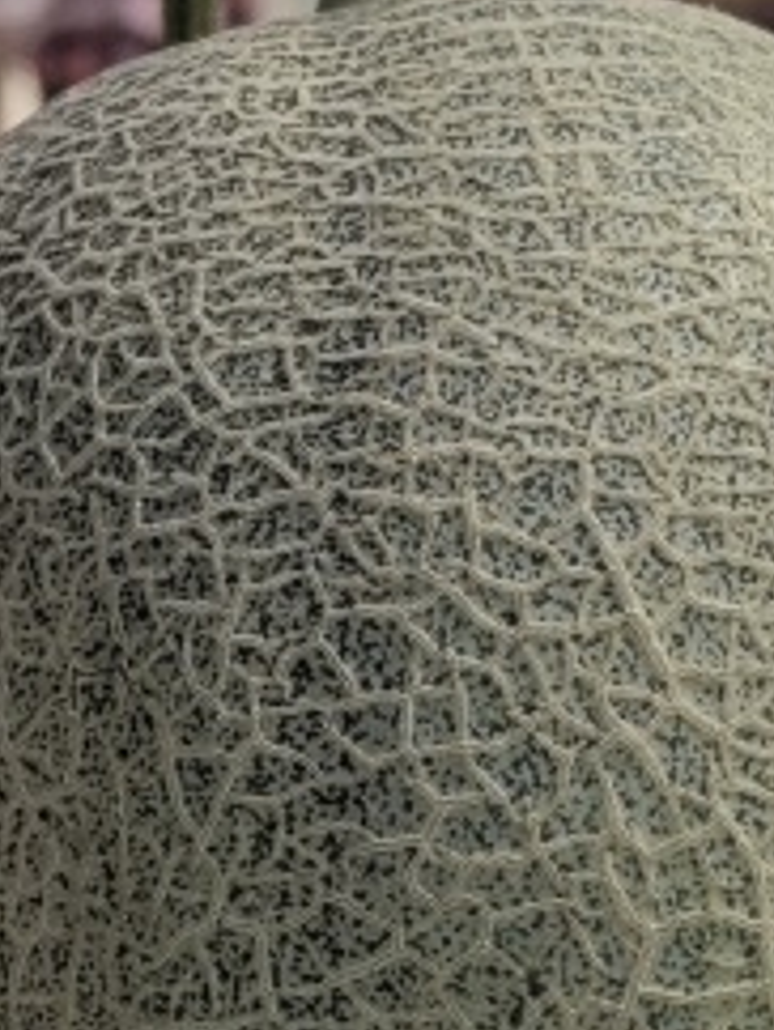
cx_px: 366
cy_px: 611
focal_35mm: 119
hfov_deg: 12.5
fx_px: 3541
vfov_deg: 16.5
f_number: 2
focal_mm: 5.75
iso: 50
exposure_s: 1/2740
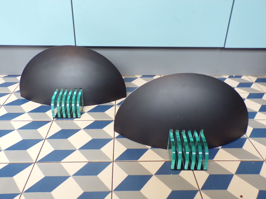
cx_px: 133
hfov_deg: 56.8
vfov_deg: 44.2
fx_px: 246
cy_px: 100
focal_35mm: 32
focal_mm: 5.8
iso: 308
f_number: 3.2
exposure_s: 1/17
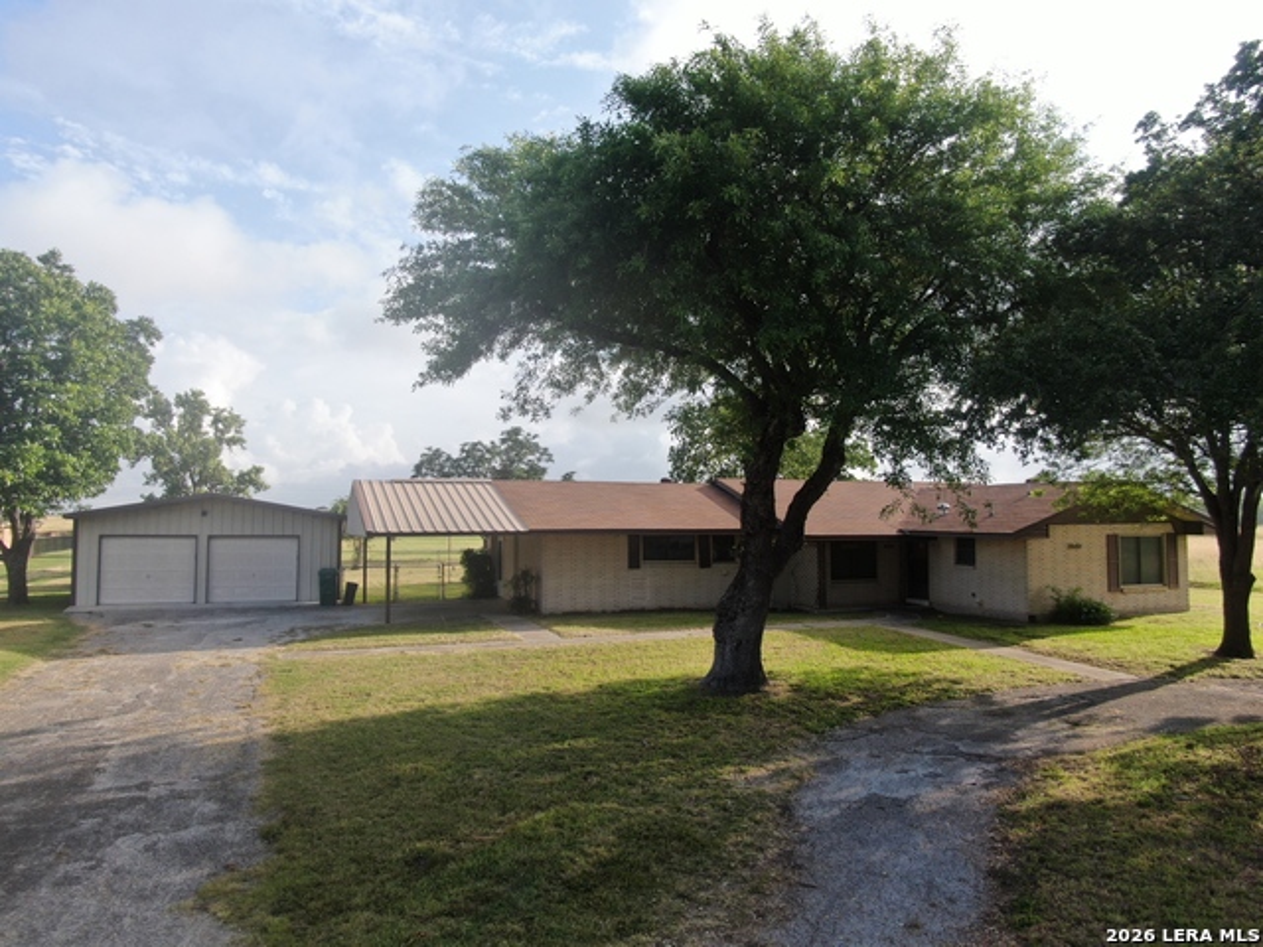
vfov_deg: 56.8
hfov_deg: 71.6
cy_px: 474
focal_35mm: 24
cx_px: 632
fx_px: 876
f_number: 2.8
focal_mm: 4.39
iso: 100
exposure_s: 1/800
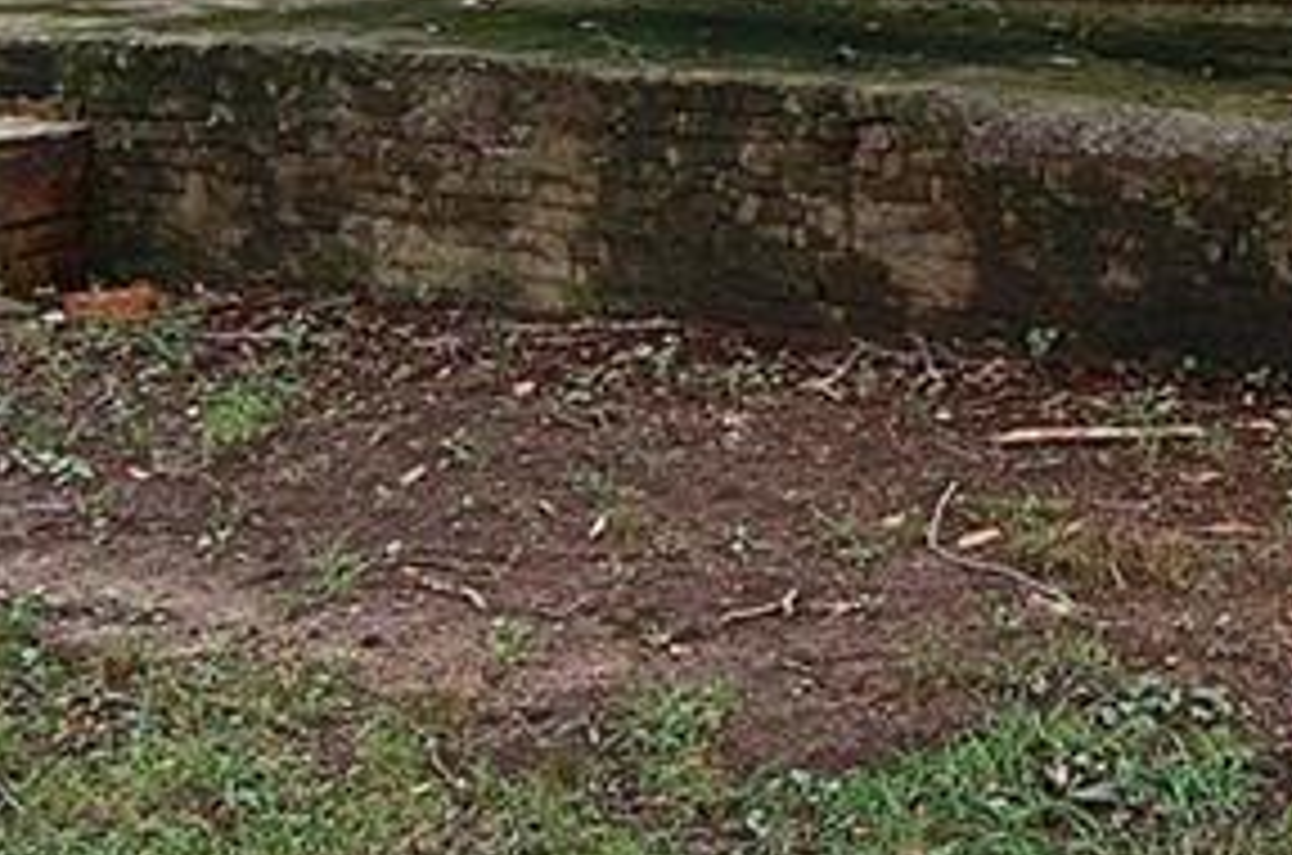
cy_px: 32
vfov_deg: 17.7
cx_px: 1287
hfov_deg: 25.7
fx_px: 2686
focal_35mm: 75
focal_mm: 14
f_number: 5.6
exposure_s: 1/125
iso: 400
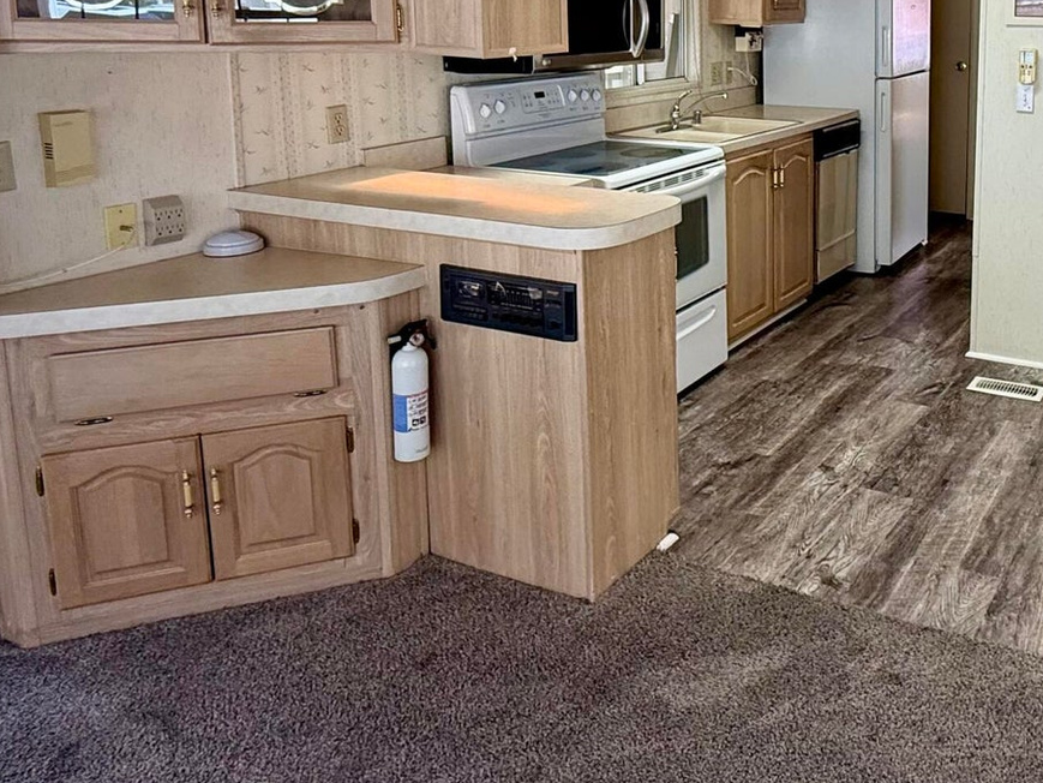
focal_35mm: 33
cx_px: 869
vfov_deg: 40.9
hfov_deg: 51.1
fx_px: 994
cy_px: 141
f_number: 2.2
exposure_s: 1/99
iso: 160
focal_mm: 2.22
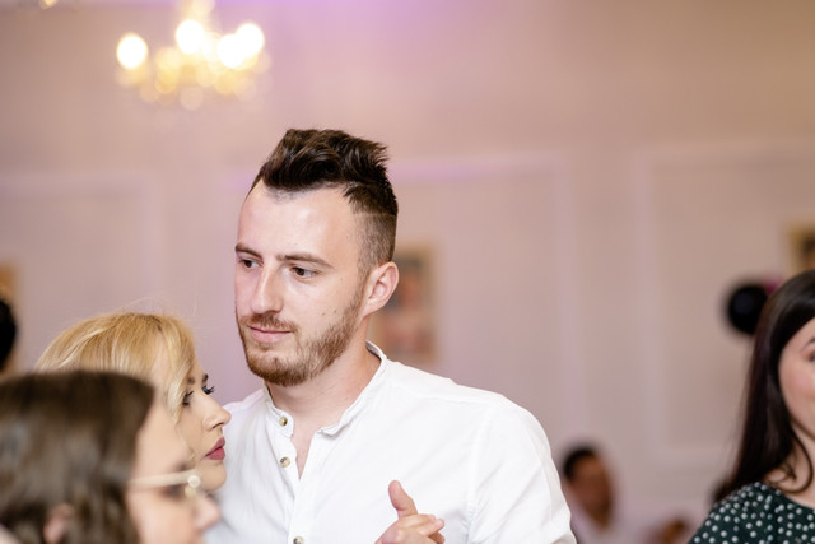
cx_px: 408
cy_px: 272
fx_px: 2898
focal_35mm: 128
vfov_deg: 10.7
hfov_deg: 16.0
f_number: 2
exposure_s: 1/200
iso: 640
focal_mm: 85
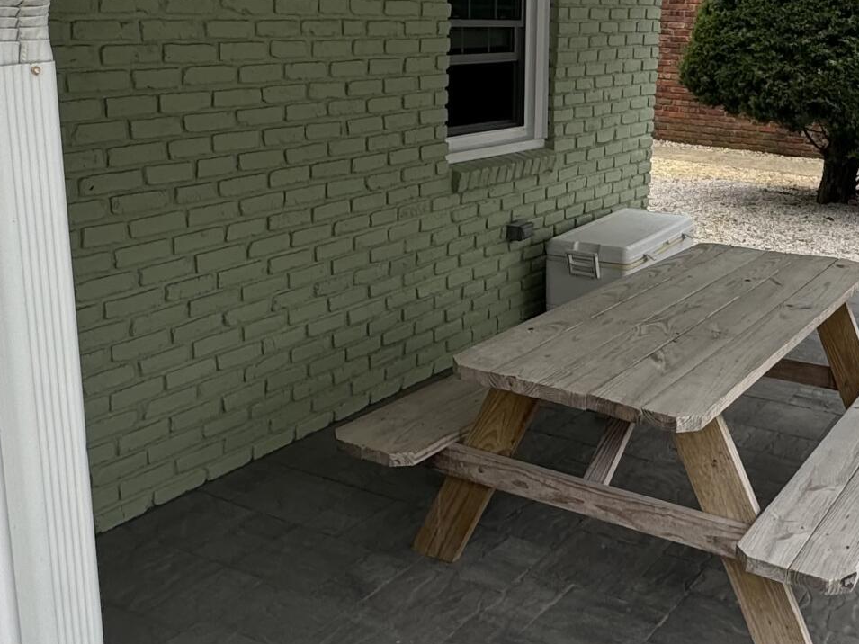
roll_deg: -2.6
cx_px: 608
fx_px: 1092
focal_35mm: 44
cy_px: 273
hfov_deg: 42.1
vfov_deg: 32.8
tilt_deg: -14.2
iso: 40
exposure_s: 1/153
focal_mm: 2.22
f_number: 2.2
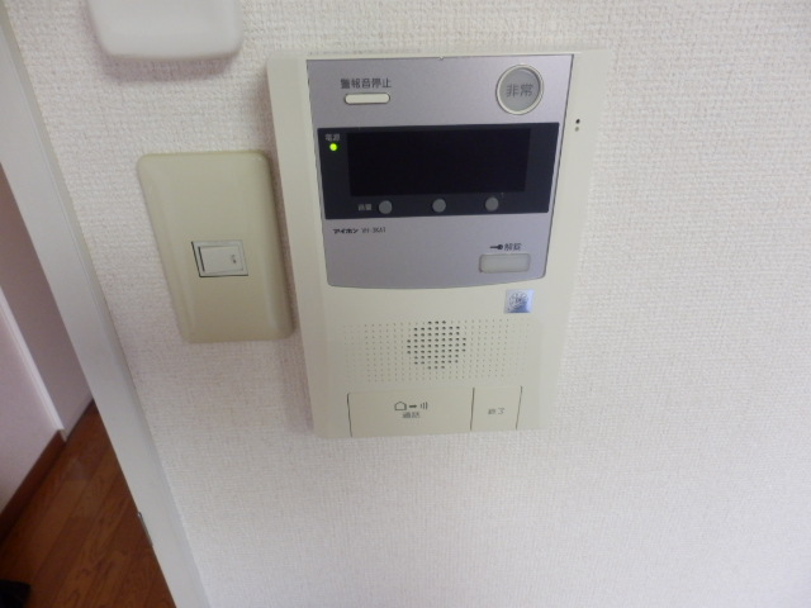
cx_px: 406
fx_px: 562
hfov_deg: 71.6
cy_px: 304
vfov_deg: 56.8
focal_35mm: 24
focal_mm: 4.2
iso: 320
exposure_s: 1/30
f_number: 3
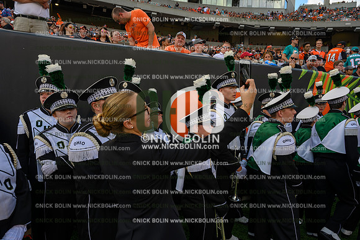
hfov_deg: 73.7
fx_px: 240
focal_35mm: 24
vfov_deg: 53.2
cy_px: 120
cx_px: 180
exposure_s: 1/100
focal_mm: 24
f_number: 7.1
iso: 80
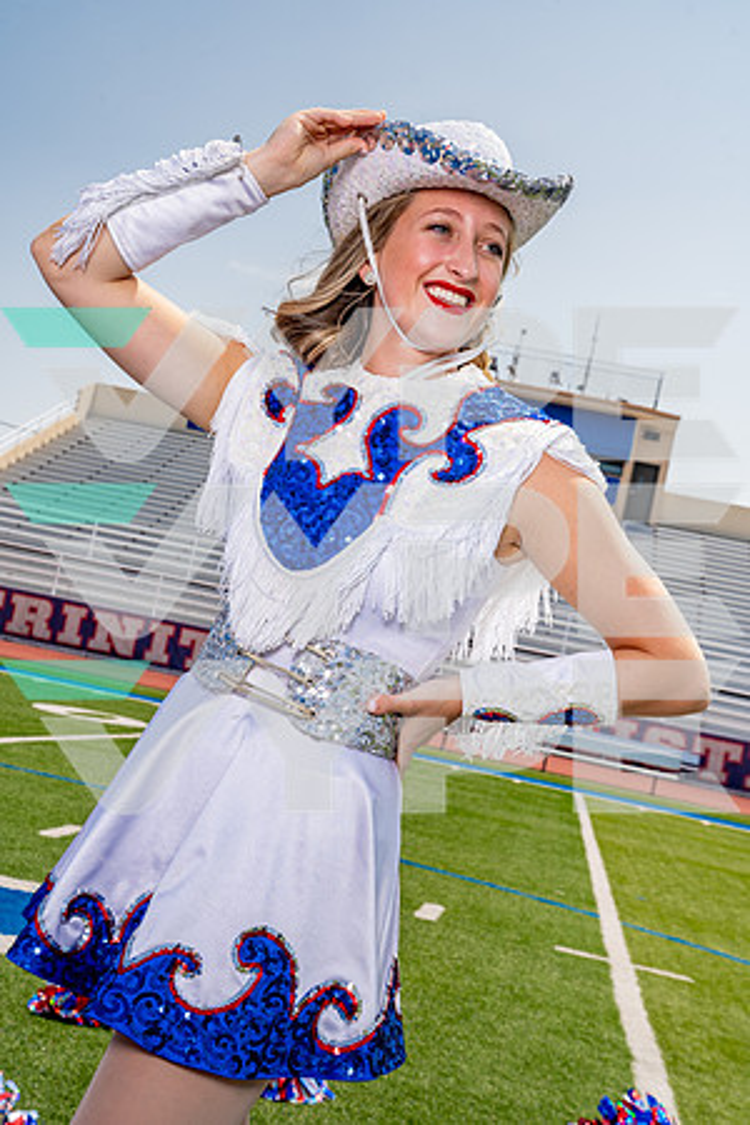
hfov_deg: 23.8
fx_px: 1781
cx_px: 375
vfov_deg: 35.1
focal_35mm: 57
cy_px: 562
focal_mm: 57
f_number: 11
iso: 200
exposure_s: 1/250
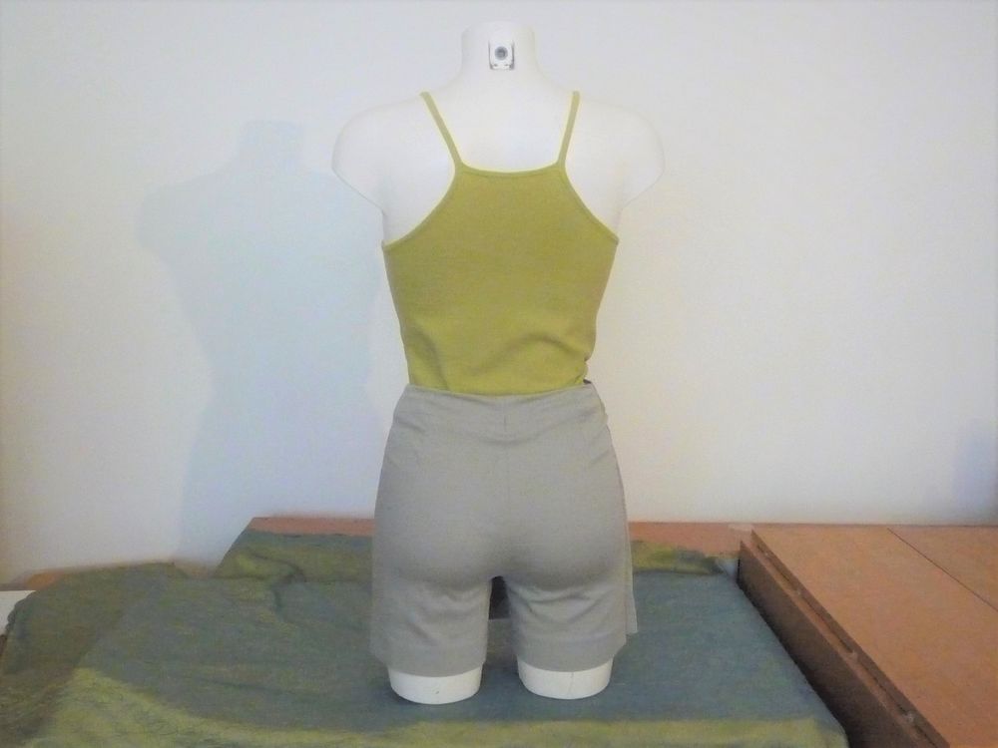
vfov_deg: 49.7
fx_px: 807
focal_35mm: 28
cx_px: 499
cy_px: 374
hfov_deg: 63.4
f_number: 3.3
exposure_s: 1/60
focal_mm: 4.7
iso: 800
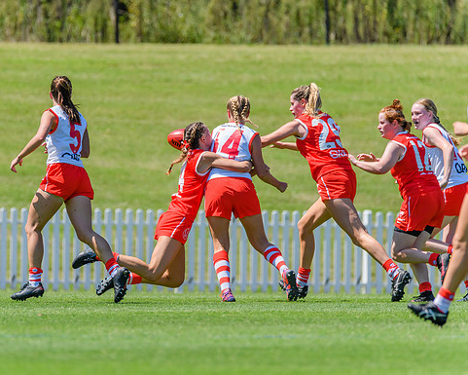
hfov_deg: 2.4
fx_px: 11208
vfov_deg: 1.9
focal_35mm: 809
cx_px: 177
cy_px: 181
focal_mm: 600
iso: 800
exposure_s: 1/2000
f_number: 7.1
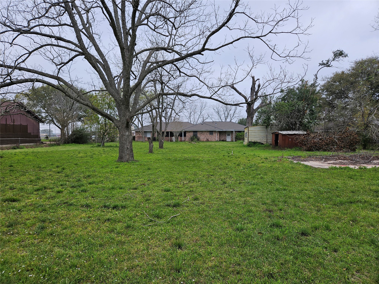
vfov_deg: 58.9
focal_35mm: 23
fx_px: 252
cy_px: 142
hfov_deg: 73.9
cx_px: 190
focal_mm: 5.4
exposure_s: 1/514
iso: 25
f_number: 1.8
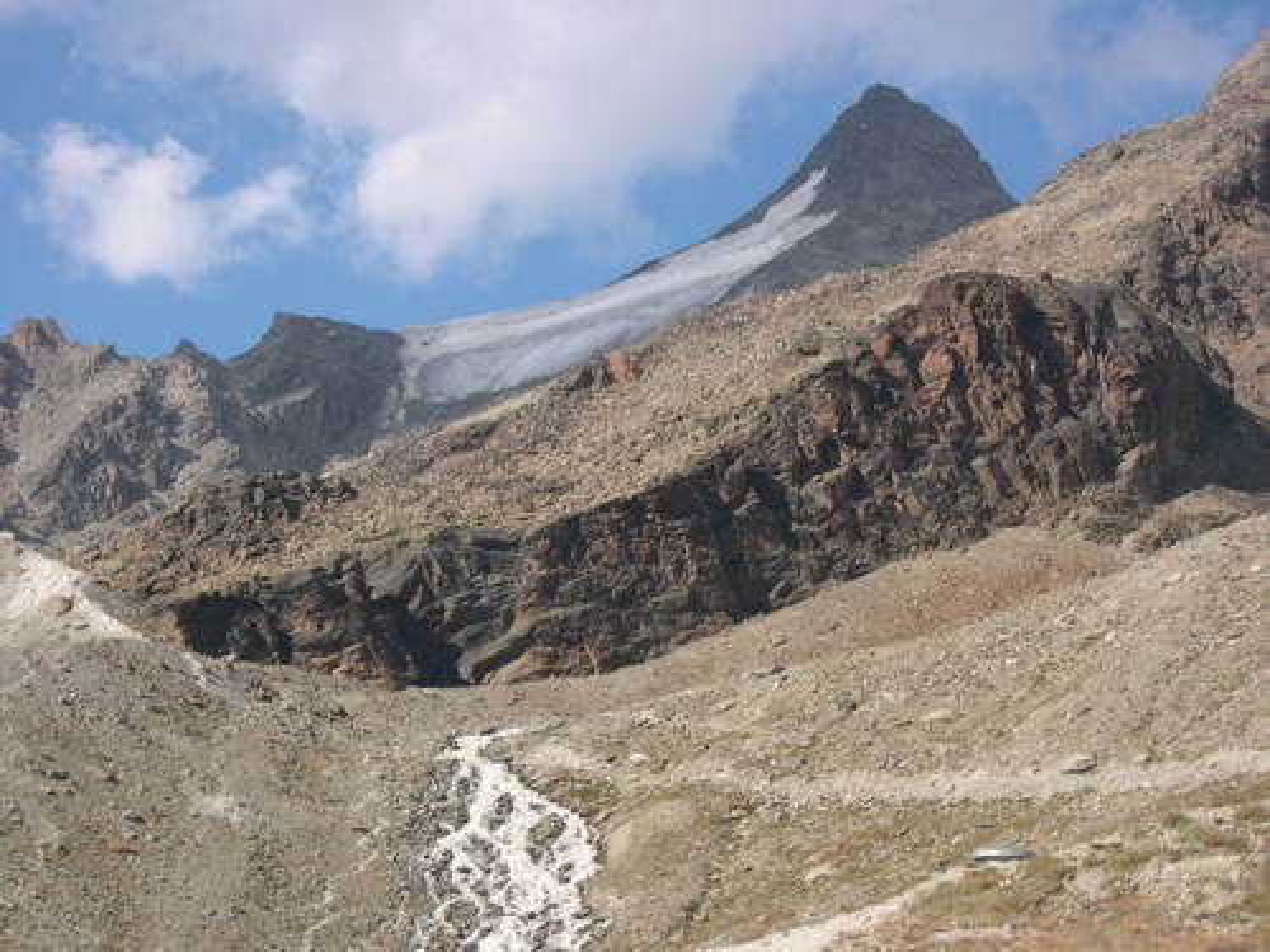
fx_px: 3008
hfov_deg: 23.8
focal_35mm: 82
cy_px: 476
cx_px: 635
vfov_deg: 18.0
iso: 100
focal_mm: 17.4
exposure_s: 1/91.4
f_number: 11.2
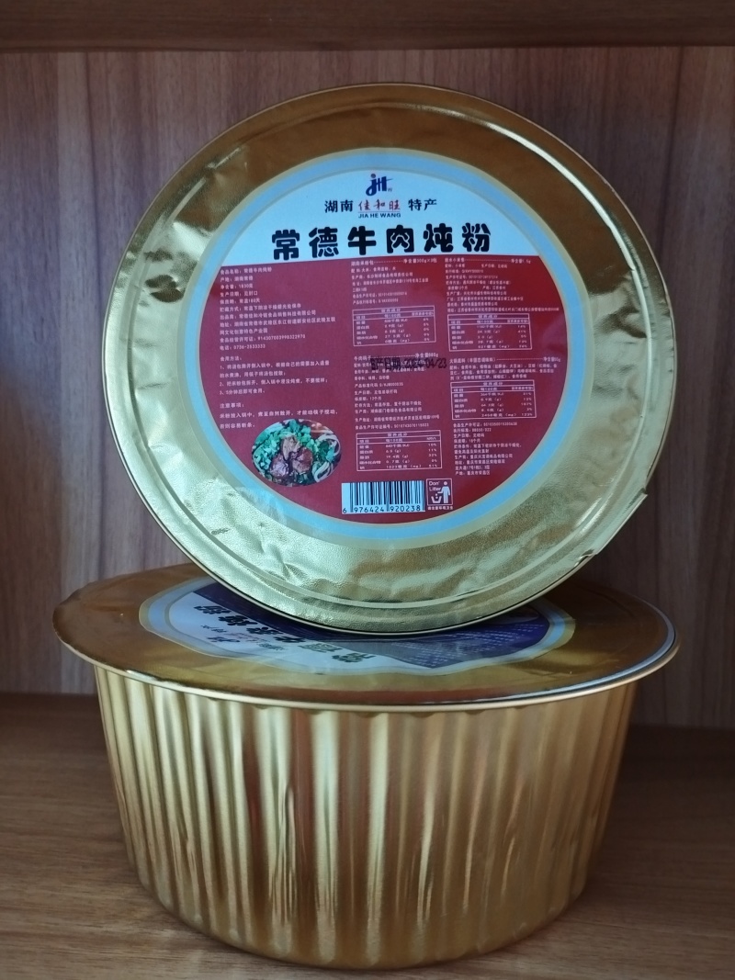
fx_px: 651
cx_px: 368
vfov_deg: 73.9
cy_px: 490
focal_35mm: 23
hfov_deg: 58.9
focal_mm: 5.52
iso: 2352
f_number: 1.9
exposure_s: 1/100
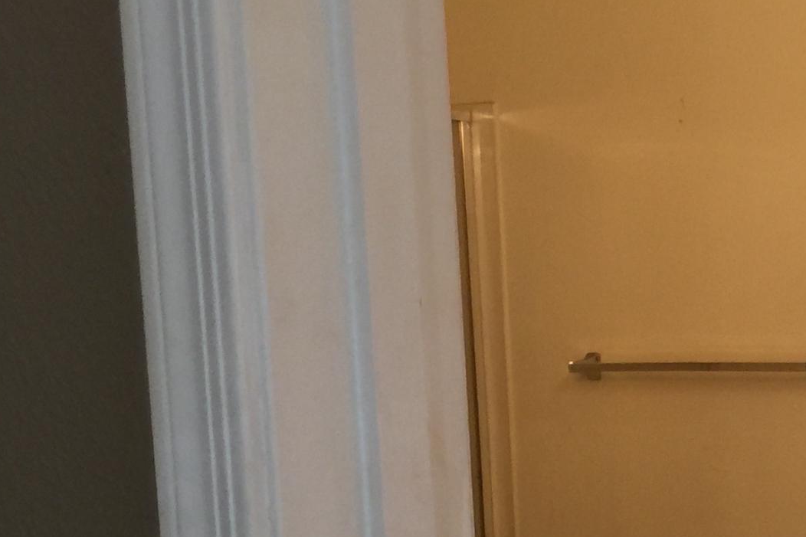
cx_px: 1040
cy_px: 563
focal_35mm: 86
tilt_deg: -7.6
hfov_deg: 21.4
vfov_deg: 15.5
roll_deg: -0.9
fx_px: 1925
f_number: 2.2
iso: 32
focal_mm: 4.15
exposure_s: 1/15
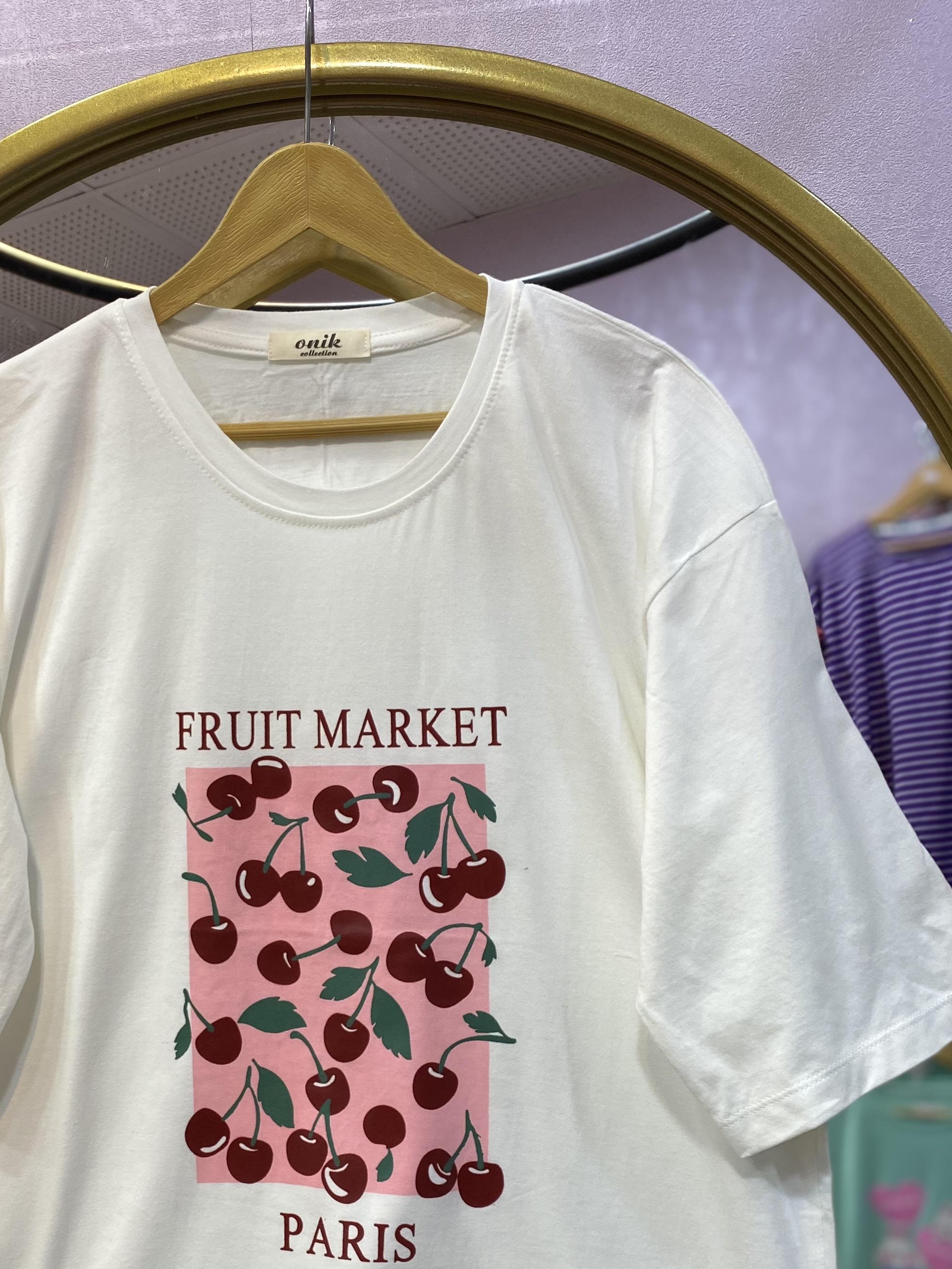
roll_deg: +2.4
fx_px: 1430
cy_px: 811
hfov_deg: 36.3
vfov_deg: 47.3
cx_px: 290
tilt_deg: -7.4
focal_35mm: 39
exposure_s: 1/100
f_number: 1.8
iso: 50
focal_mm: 4.25
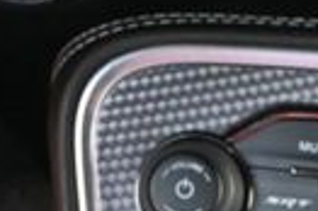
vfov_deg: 5.5
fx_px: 2130
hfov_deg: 8.3
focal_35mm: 241
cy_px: 502
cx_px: 490
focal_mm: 33
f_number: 5
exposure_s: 1/125
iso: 3200
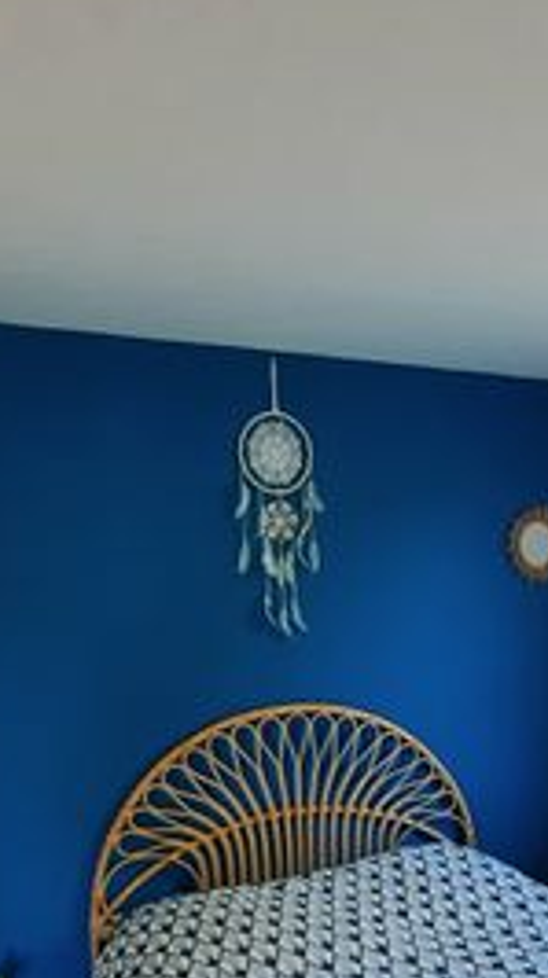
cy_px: 728
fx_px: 829
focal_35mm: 32
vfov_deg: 58.1
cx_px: 357
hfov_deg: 36.3
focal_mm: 1.74
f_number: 2.2
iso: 125
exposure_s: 1/50
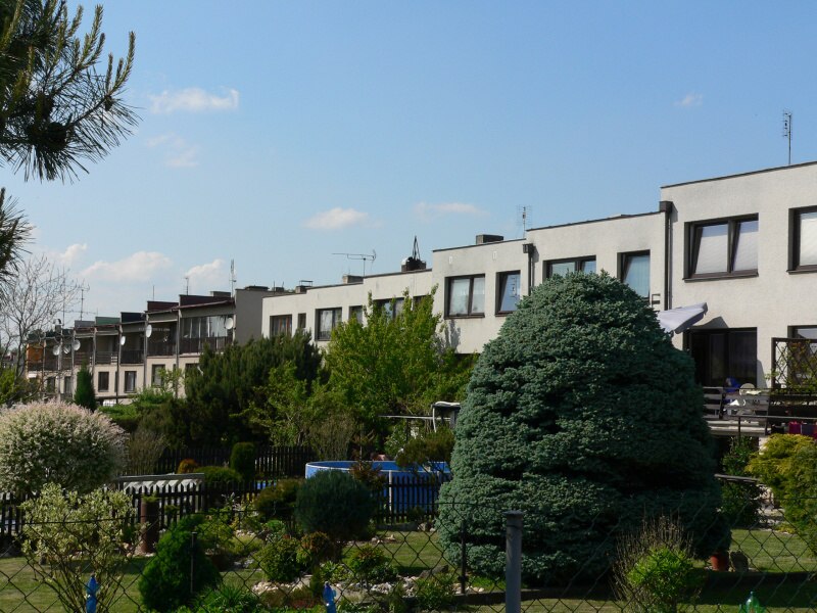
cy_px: 306
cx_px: 408
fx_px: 1440
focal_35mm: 61
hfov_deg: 31.7
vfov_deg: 24.0
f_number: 5.6
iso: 80
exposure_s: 1/500
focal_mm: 10.2
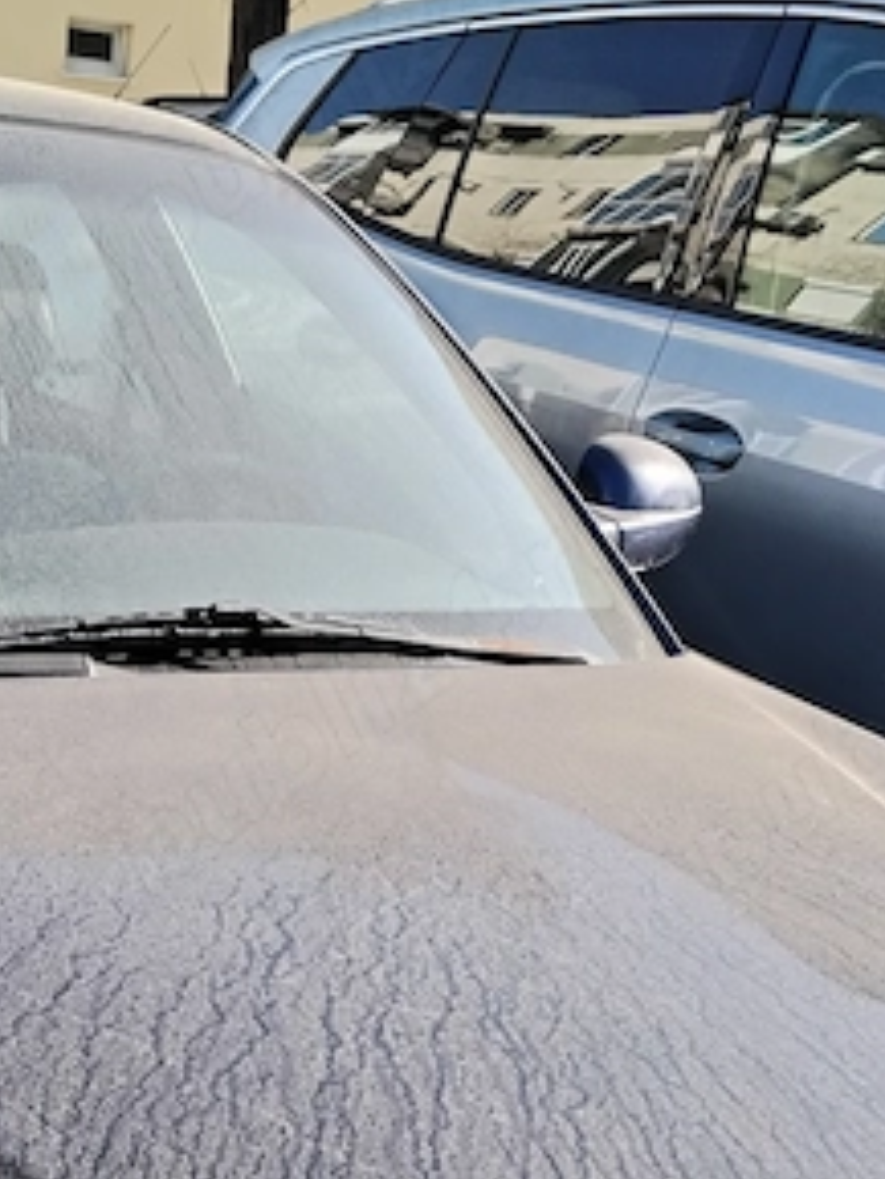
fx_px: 2453
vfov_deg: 24.3
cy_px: 1448
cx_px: 94
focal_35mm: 72
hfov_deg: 20.1
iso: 100
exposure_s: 1/306
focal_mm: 4.75
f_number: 1.8
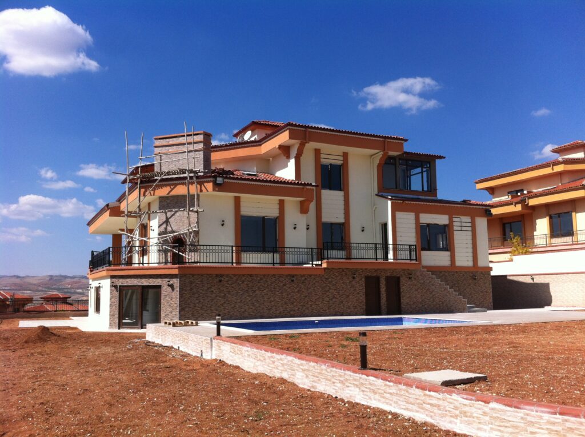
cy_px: 218
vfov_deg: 40.6
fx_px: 591
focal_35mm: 35
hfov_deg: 52.7
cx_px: 292
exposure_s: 1/1508
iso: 80
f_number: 2.8
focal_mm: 3.85
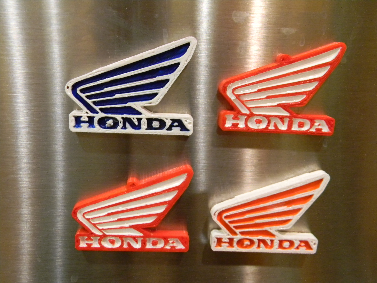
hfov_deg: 51.4
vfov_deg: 39.7
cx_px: 188
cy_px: 142
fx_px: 392
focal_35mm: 36
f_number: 3.7
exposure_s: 1/11.8
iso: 400
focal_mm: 6.4
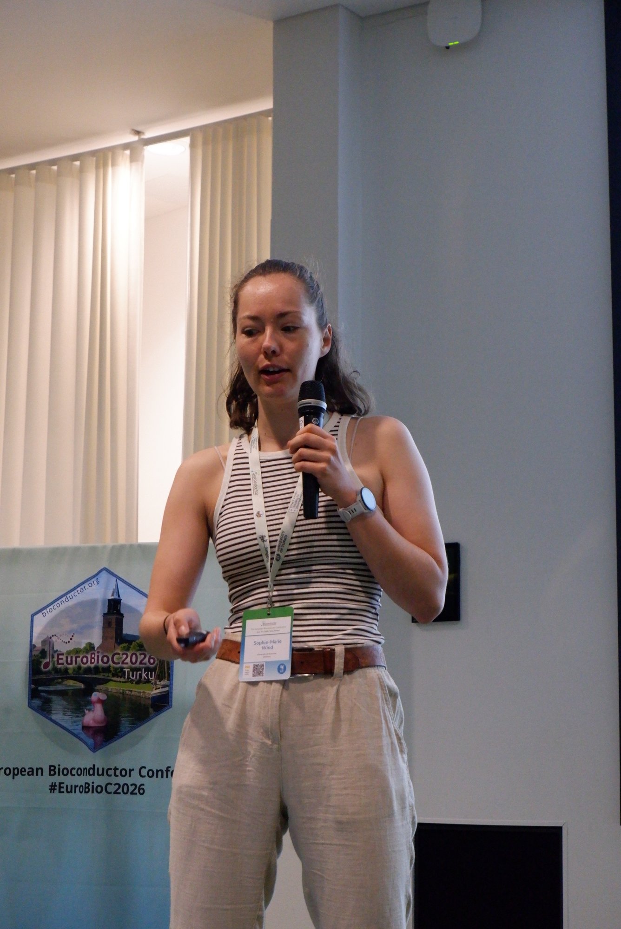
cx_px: 310
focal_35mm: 68
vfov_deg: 29.6
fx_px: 1757
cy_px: 464
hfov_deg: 20.0
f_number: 5.6
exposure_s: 1/180
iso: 6400
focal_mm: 45
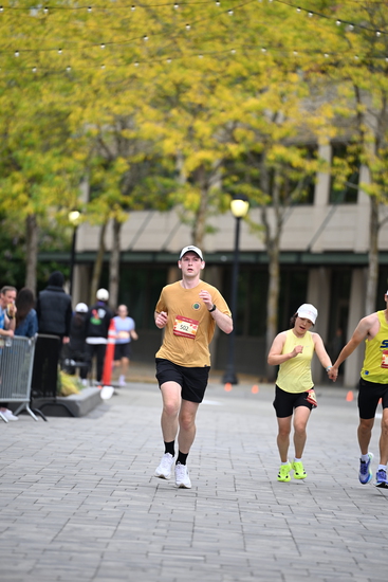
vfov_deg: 10.3
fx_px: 3231
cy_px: 291
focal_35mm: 200
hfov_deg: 6.9
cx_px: 194
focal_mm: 200
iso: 640
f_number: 2.8
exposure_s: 1/2000
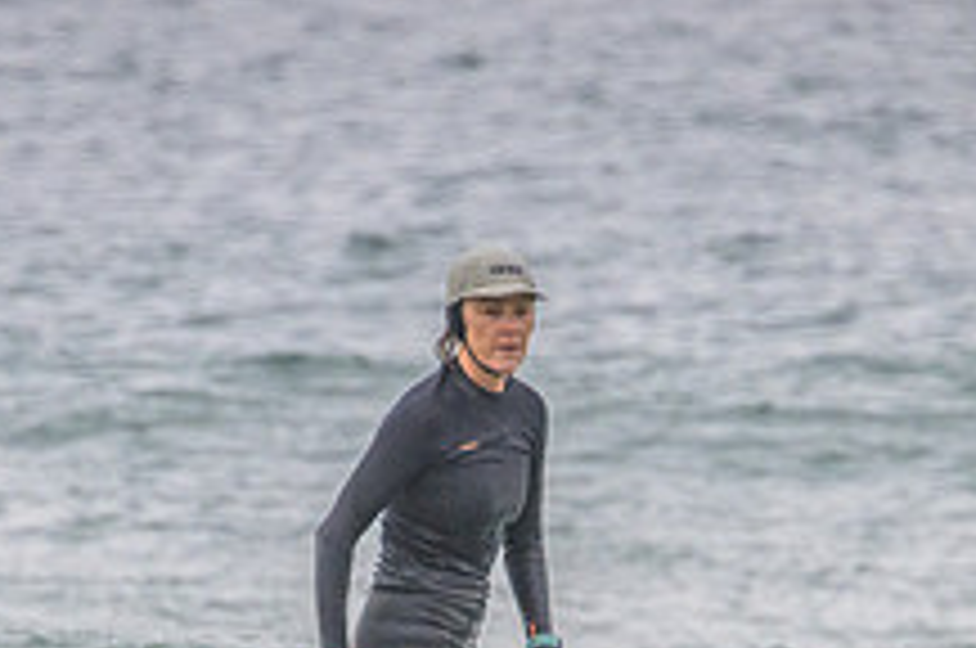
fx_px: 58012
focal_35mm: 2143
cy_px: 830
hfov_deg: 1.0
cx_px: 450
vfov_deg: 0.6
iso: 1800
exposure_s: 1/2000
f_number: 11
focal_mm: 800
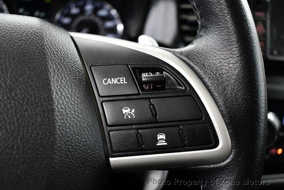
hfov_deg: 53.1
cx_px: 142
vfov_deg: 36.9
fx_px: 284
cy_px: 95
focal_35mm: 36
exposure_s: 1/100
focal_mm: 18
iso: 3200
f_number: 3.5
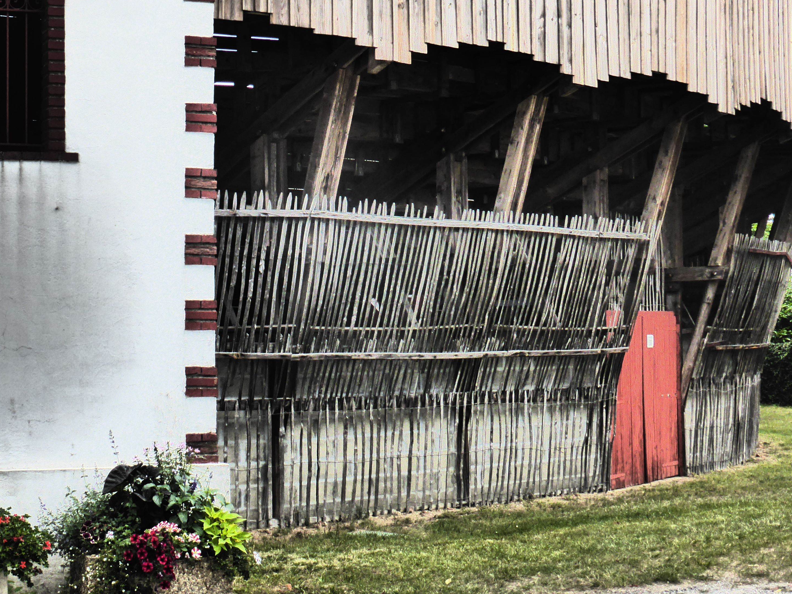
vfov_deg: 18.6
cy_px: 244
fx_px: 1808
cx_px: 232
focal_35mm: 79
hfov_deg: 24.5
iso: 160
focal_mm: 8.5
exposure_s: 1/320
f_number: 4.2
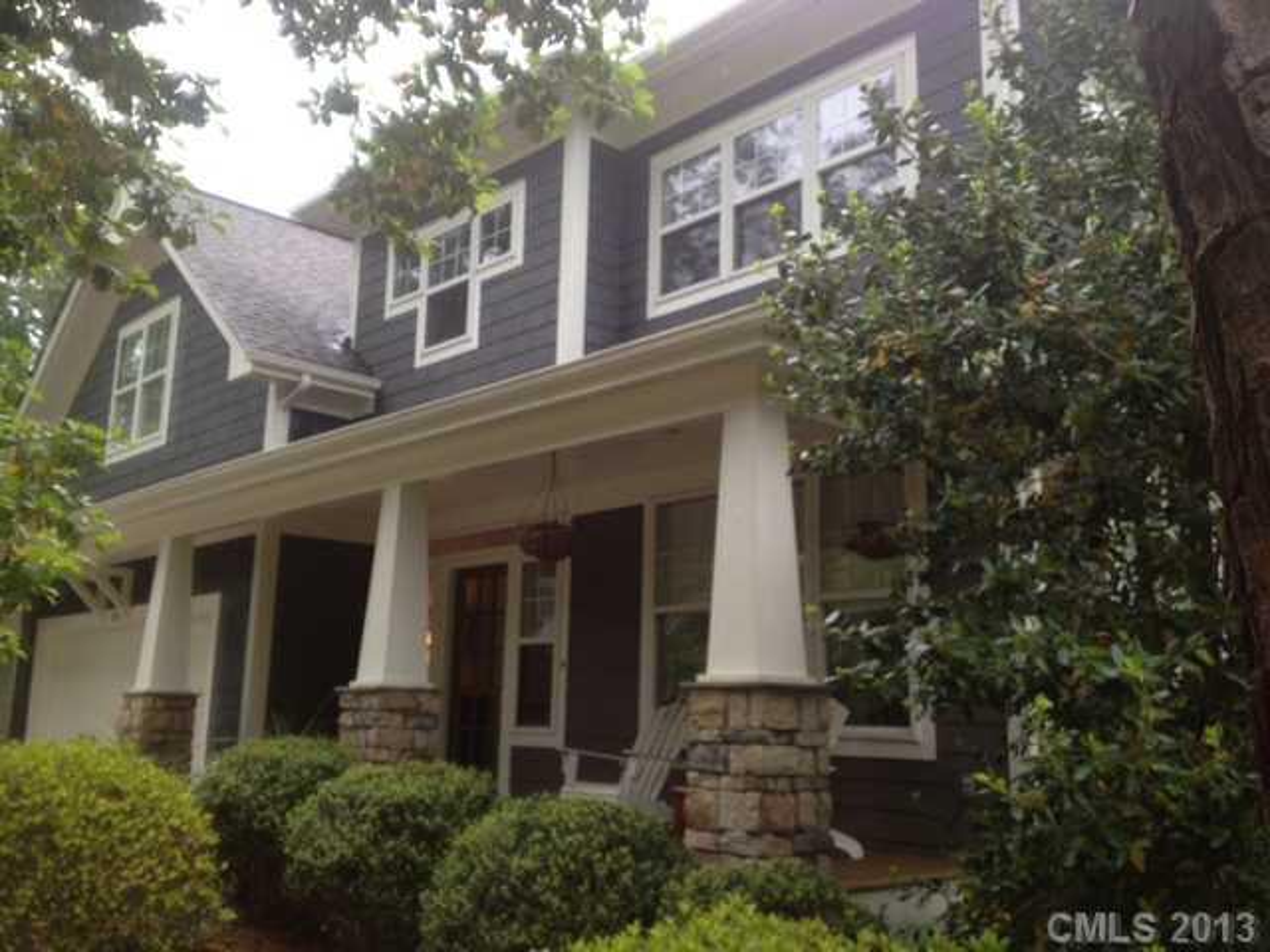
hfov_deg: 52.6
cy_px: 476
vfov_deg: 40.7
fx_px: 1284
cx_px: 635
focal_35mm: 35
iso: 64
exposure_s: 1/30
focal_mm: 4.28
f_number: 2.4
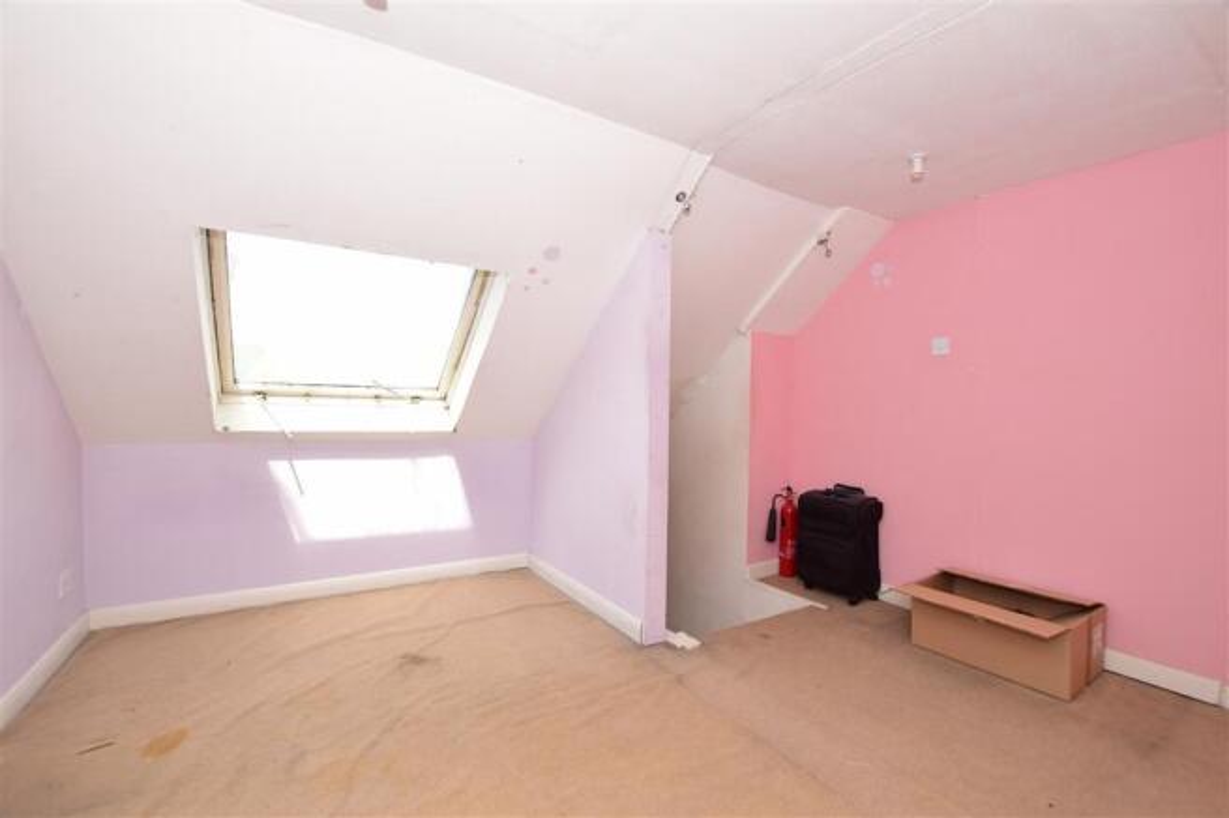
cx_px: 614
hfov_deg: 100.4
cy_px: 409
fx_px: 512
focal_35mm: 15
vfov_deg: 77.3
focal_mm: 10
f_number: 7.1
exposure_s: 1/200
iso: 400
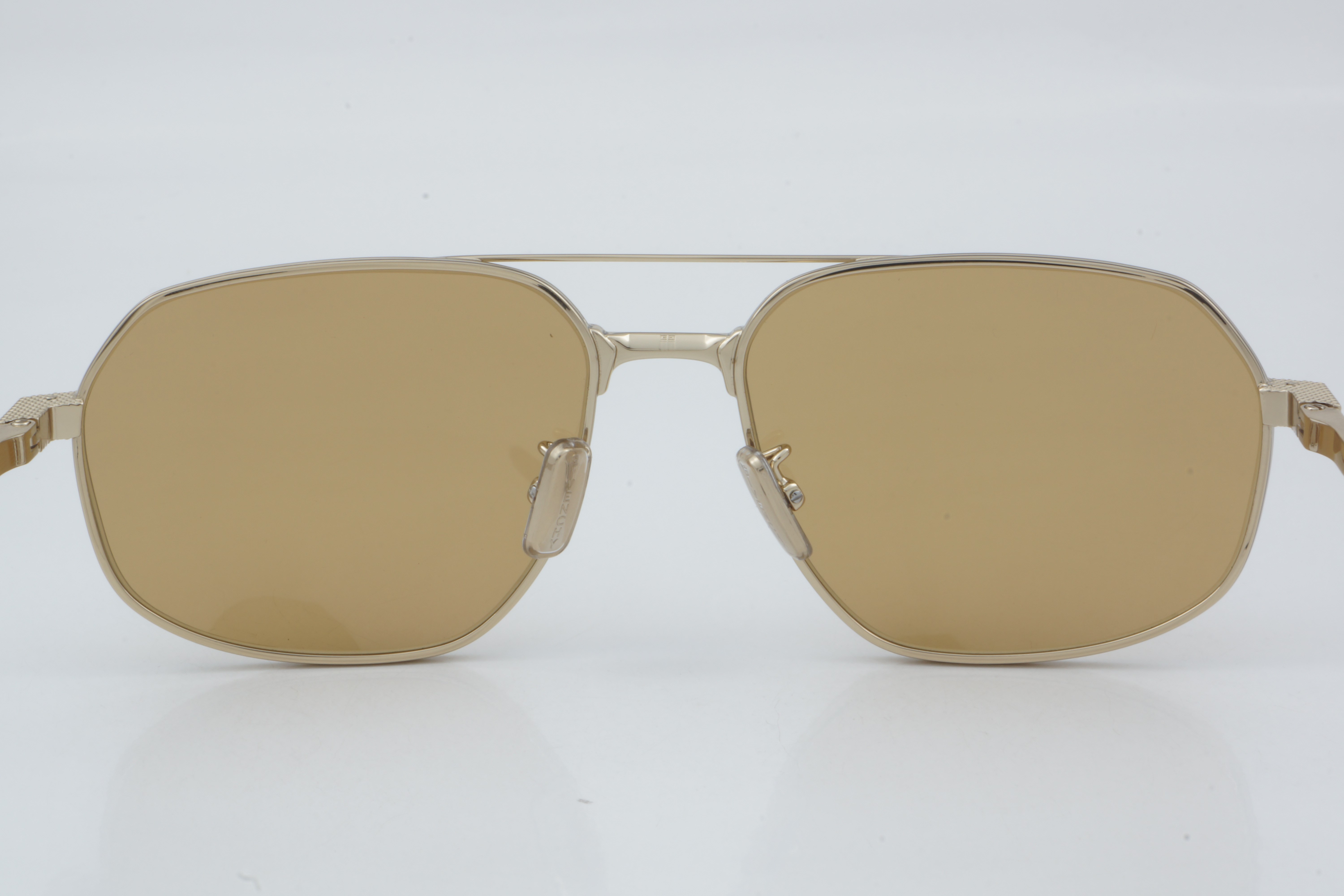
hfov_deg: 24.6
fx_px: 3080
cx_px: 672
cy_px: 448
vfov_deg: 16.6
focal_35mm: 82
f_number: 29
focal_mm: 55
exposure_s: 1/3
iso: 100
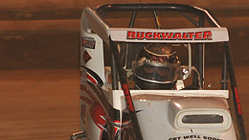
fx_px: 3082
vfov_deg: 2.6
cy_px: 149
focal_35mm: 467
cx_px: 157
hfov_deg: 4.6
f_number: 6.3
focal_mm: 200
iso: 1000
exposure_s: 1/250
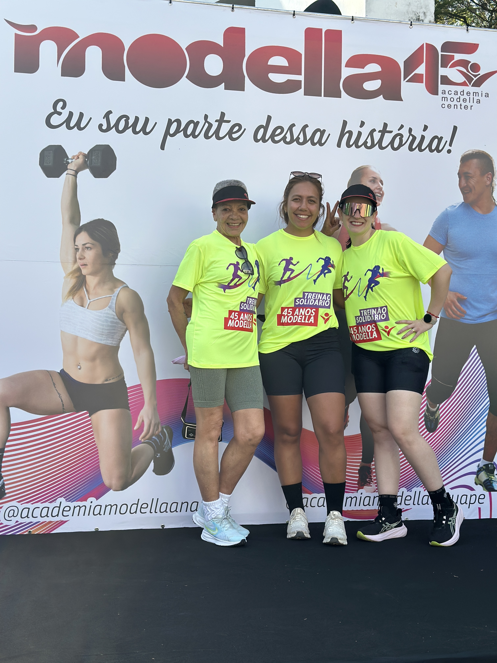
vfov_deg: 39.7
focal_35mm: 48
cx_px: 248
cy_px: 332
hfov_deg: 30.3
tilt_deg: +2.0
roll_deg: -0.2
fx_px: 919
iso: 80
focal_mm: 6.86
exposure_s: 1/1695
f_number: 1.78
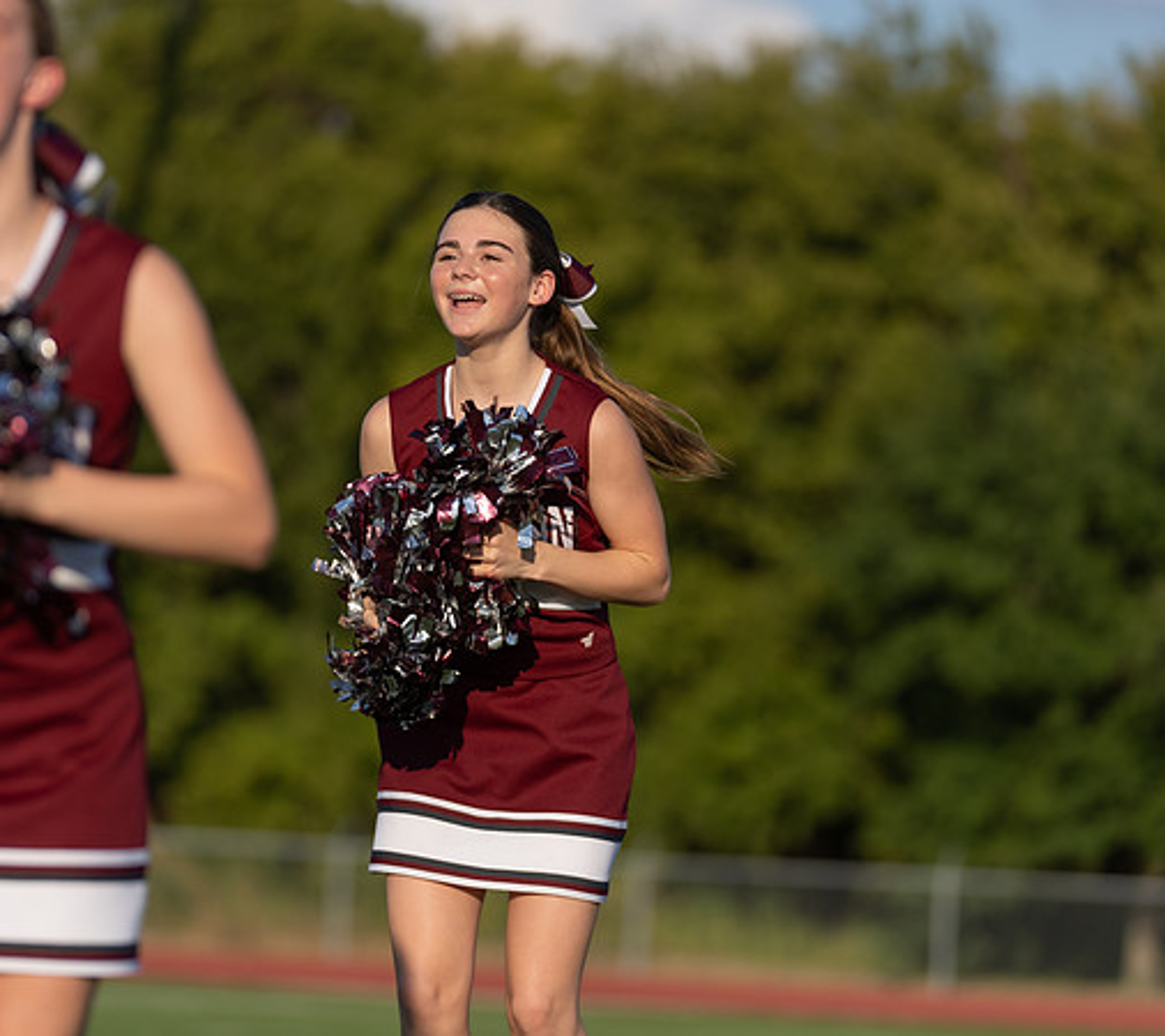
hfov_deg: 8.4
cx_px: 546
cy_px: 437
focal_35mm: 220
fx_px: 7943
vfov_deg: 7.5
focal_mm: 159
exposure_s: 1/2000
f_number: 2.8
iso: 100
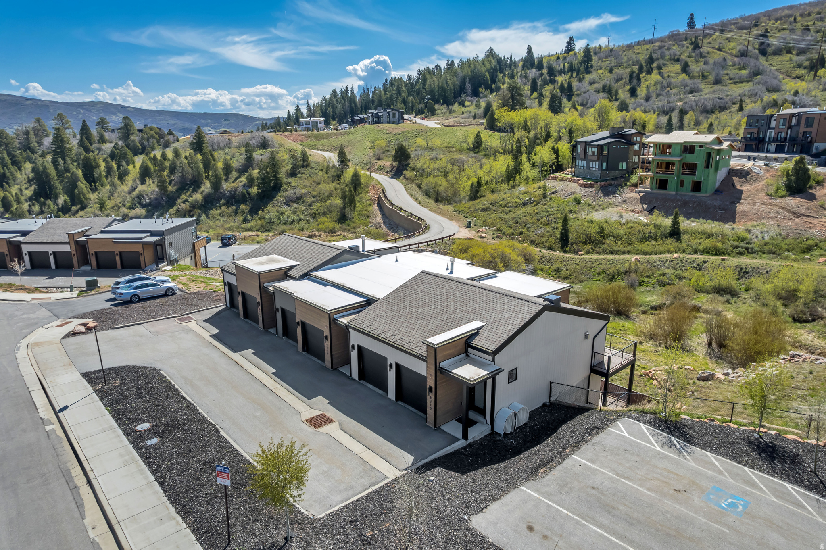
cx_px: 413
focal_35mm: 22
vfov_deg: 57.2
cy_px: 275
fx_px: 505
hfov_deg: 78.6
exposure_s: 1/2000
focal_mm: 8.38
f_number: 2.8
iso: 100
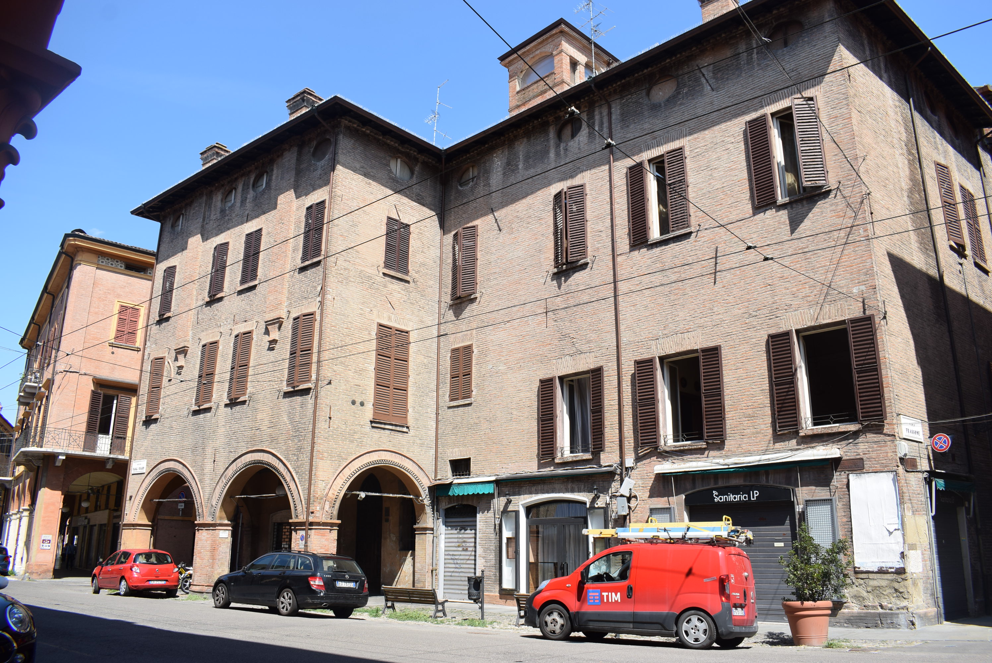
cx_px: 496
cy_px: 332
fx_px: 745
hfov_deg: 67.3
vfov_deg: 48.0
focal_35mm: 27
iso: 200
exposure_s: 1/320
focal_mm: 18
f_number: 9
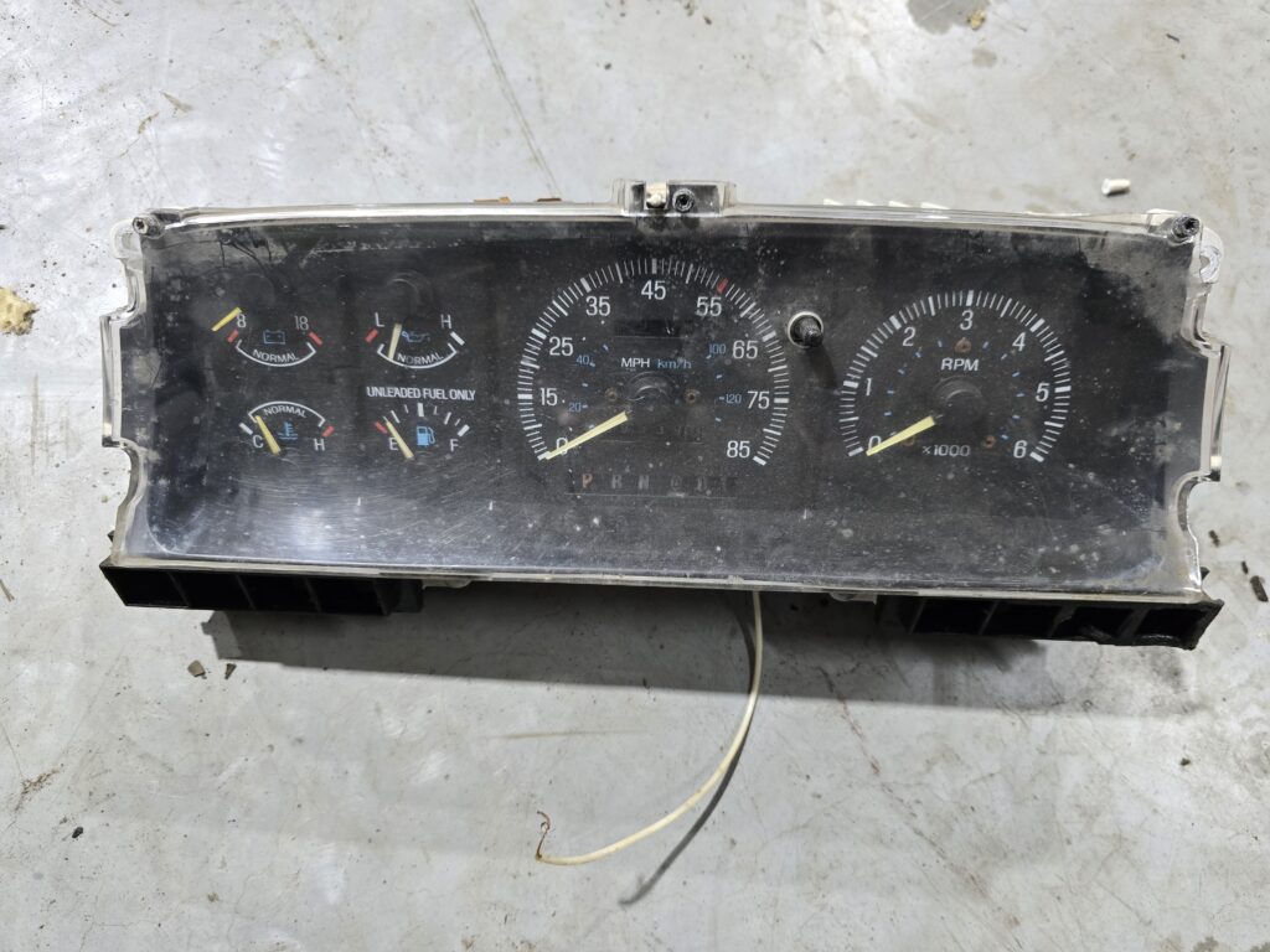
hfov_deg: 73.9
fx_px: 844
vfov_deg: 58.9
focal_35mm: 23
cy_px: 476
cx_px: 635
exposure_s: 1/100
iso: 800
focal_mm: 6.3
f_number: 1.7
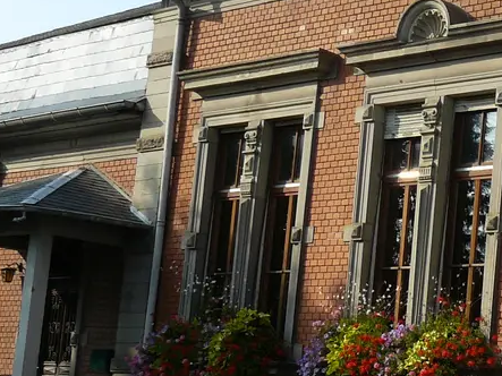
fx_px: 1508
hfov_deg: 18.0
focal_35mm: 104
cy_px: 166
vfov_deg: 14.2
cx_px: 593
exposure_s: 1/250
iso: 100
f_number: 5.6
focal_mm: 6
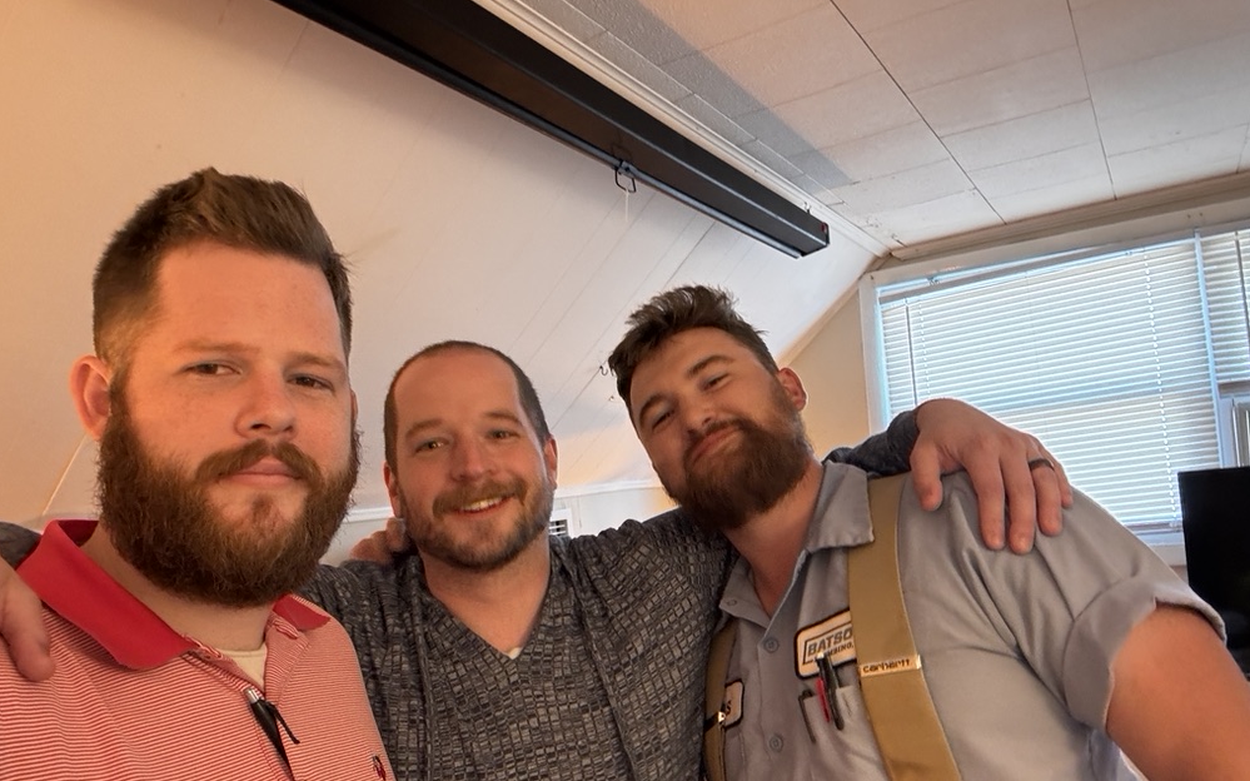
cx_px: 613
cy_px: 441
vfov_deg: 49.1
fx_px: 852
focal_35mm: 25
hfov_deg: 72.5
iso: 320
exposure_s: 1/30
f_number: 1.9
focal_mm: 2.69
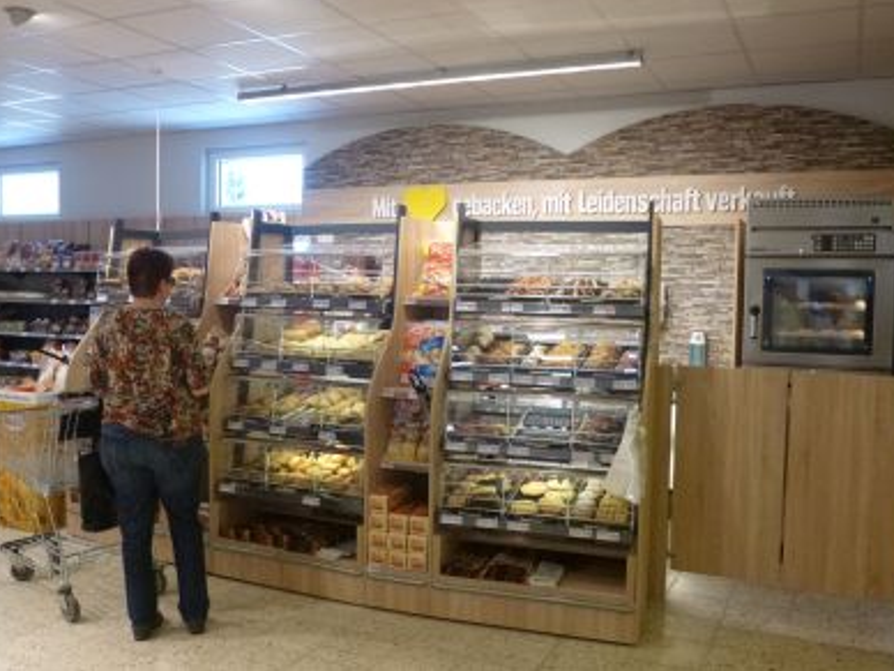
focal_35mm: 33
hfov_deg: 55.4
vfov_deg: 42.9
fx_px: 852
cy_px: 327
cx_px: 449
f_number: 2.9
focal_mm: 5.7
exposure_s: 1/60
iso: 320
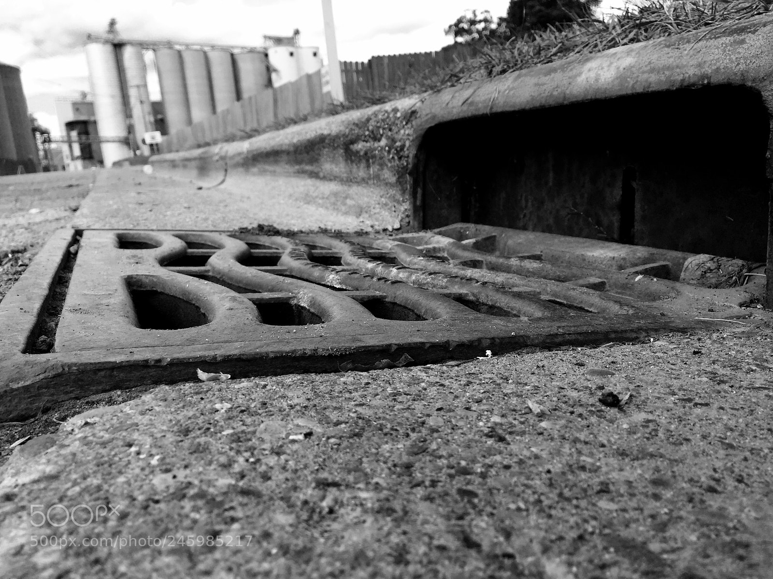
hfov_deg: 61.7
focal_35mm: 29
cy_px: 290
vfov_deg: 48.2
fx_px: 648
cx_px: 386
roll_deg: +4.2
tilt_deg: -11.8
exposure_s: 1/824
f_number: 2.2
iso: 32
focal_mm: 4.15
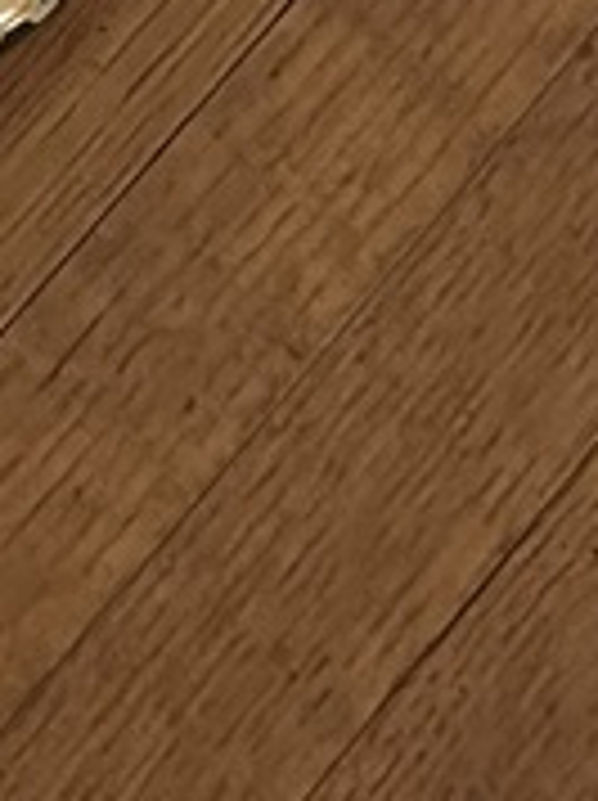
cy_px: -1755
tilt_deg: -54.9
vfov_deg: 9.2
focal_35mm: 162
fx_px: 3740
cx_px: -746
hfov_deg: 8.5
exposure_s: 1/60
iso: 1000
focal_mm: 6.86
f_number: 1.78
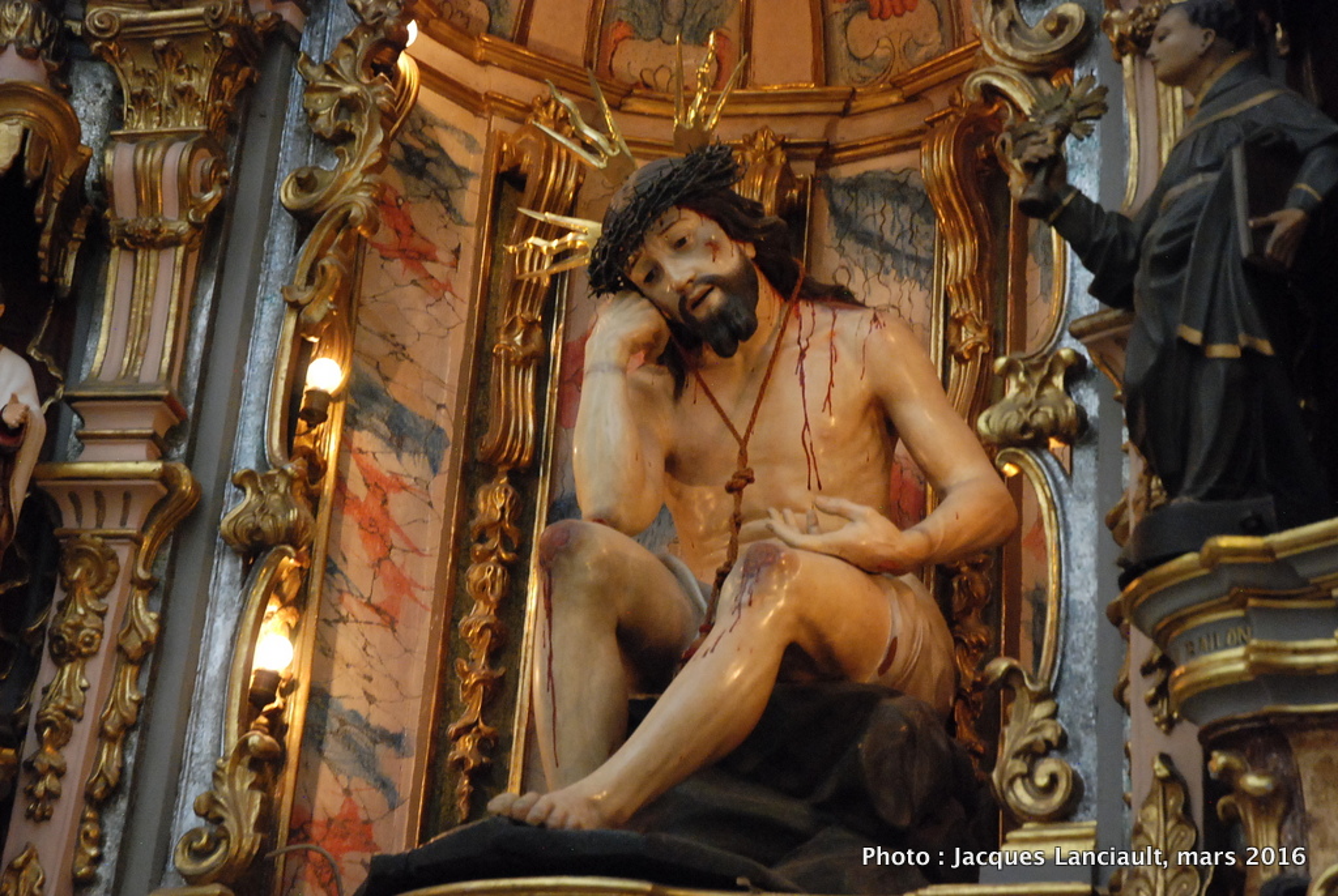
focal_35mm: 72
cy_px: 448
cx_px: 669
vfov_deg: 19.0
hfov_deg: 28.0
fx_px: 2680
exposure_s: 1/13
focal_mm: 48
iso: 1600
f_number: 4.5
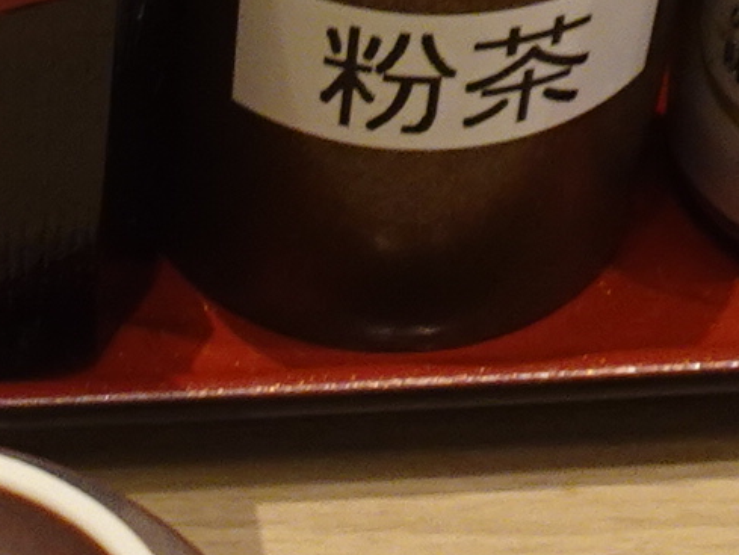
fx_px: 3822
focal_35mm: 179
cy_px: 1107
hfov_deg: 10.6
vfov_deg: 7.9
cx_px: -385
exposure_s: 1/13
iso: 100
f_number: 3.5
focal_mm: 4.25
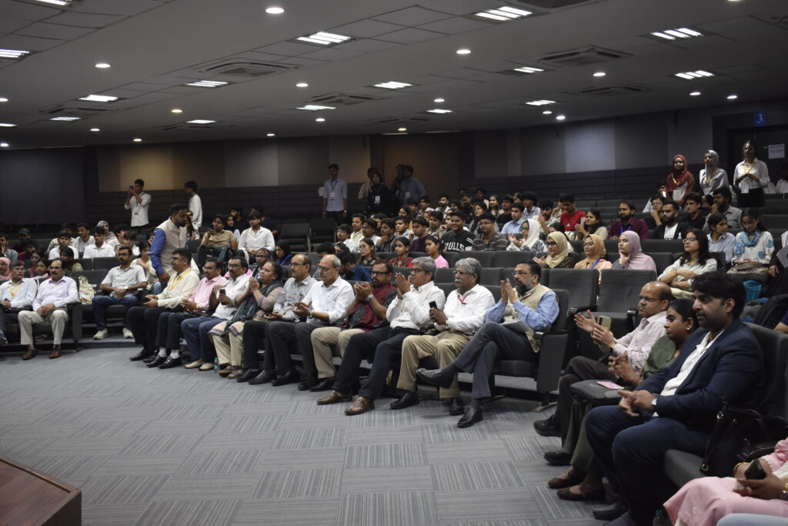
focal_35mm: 39
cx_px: 394
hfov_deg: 49.5
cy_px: 263
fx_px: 854
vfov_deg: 34.2
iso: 1100
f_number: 4
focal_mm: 26
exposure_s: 1/60
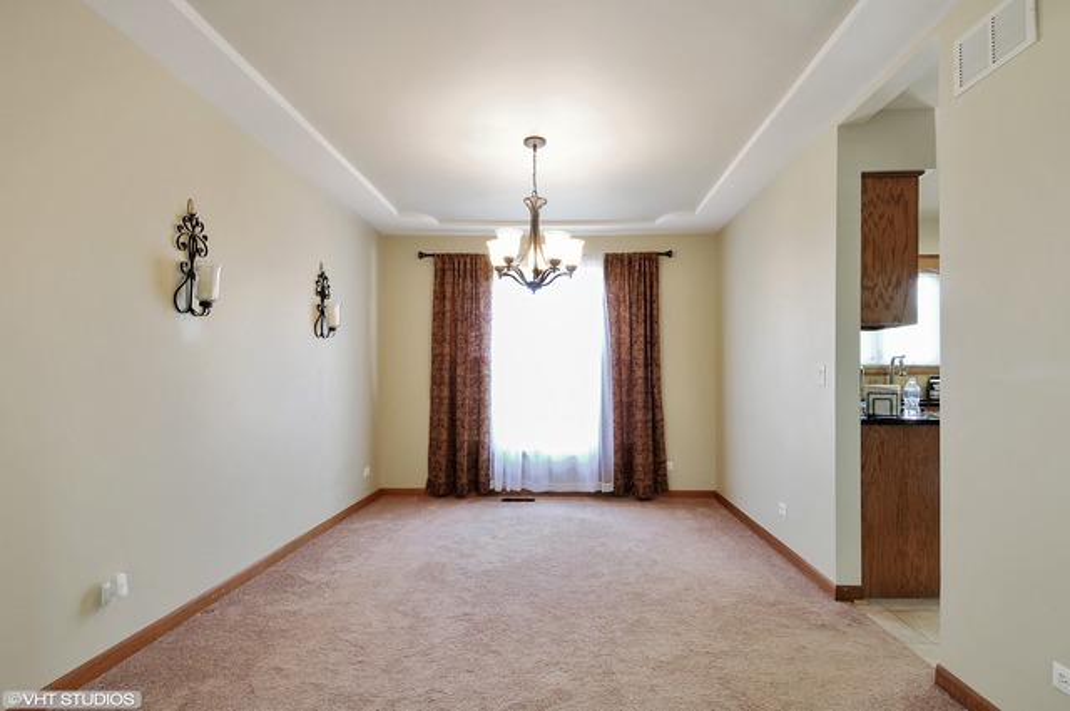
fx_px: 534
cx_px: 535
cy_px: 356
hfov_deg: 90.1
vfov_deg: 67.2
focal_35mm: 18
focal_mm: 12
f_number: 8
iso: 100
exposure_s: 1/1.67
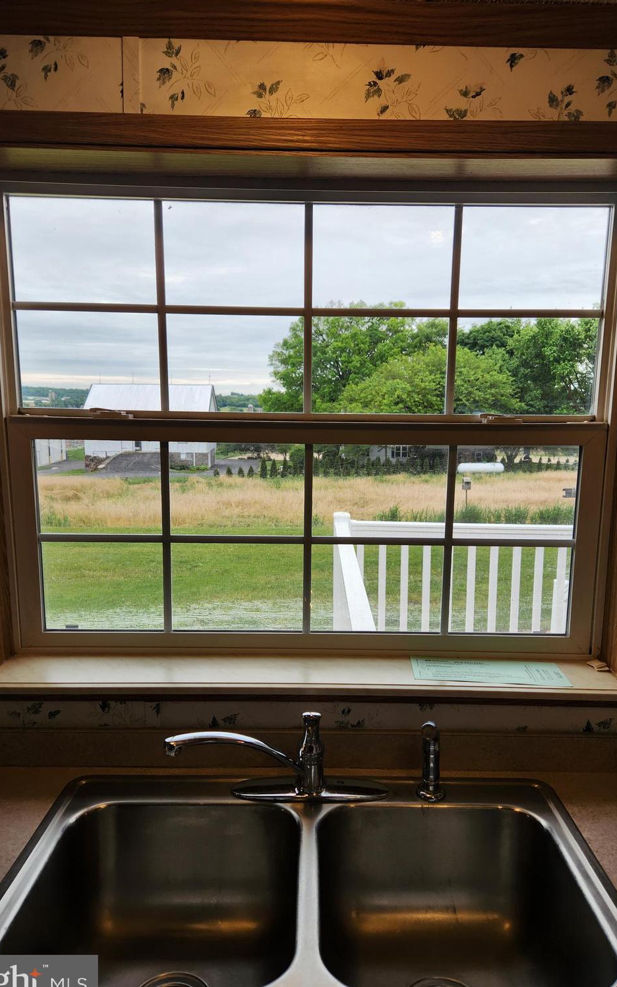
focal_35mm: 25
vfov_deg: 72.5
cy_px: 503
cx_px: 313
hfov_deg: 49.3
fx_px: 673
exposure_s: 1/348
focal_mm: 5.4
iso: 20
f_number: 1.8
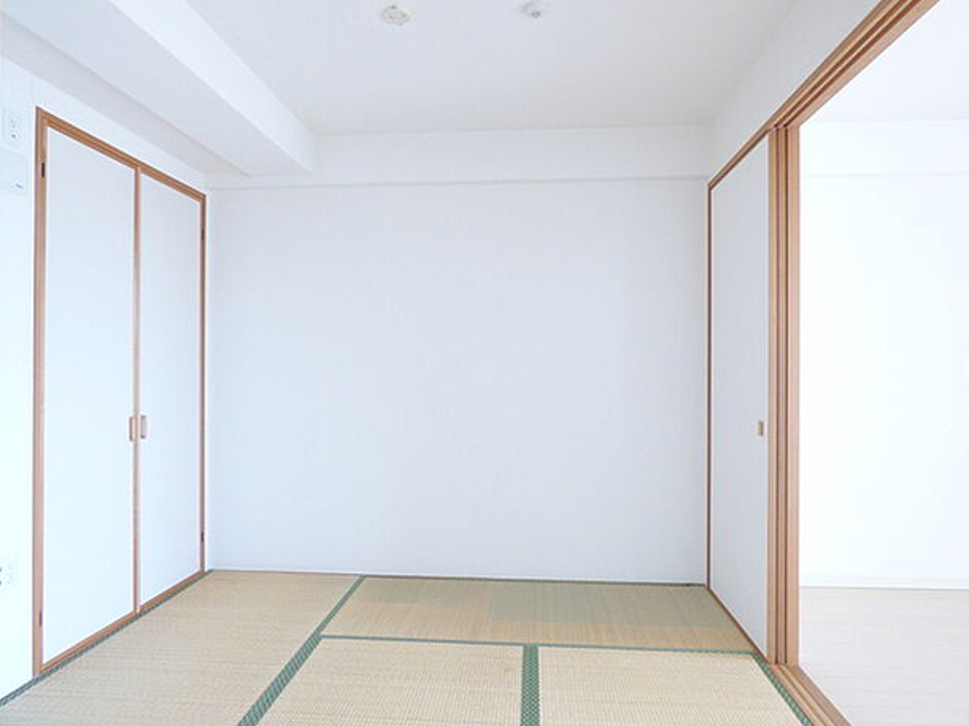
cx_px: 481
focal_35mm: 21
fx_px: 588
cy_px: 369
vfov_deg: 63.4
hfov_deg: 79.0
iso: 400
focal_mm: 3.58
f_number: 2.8
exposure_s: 1/40
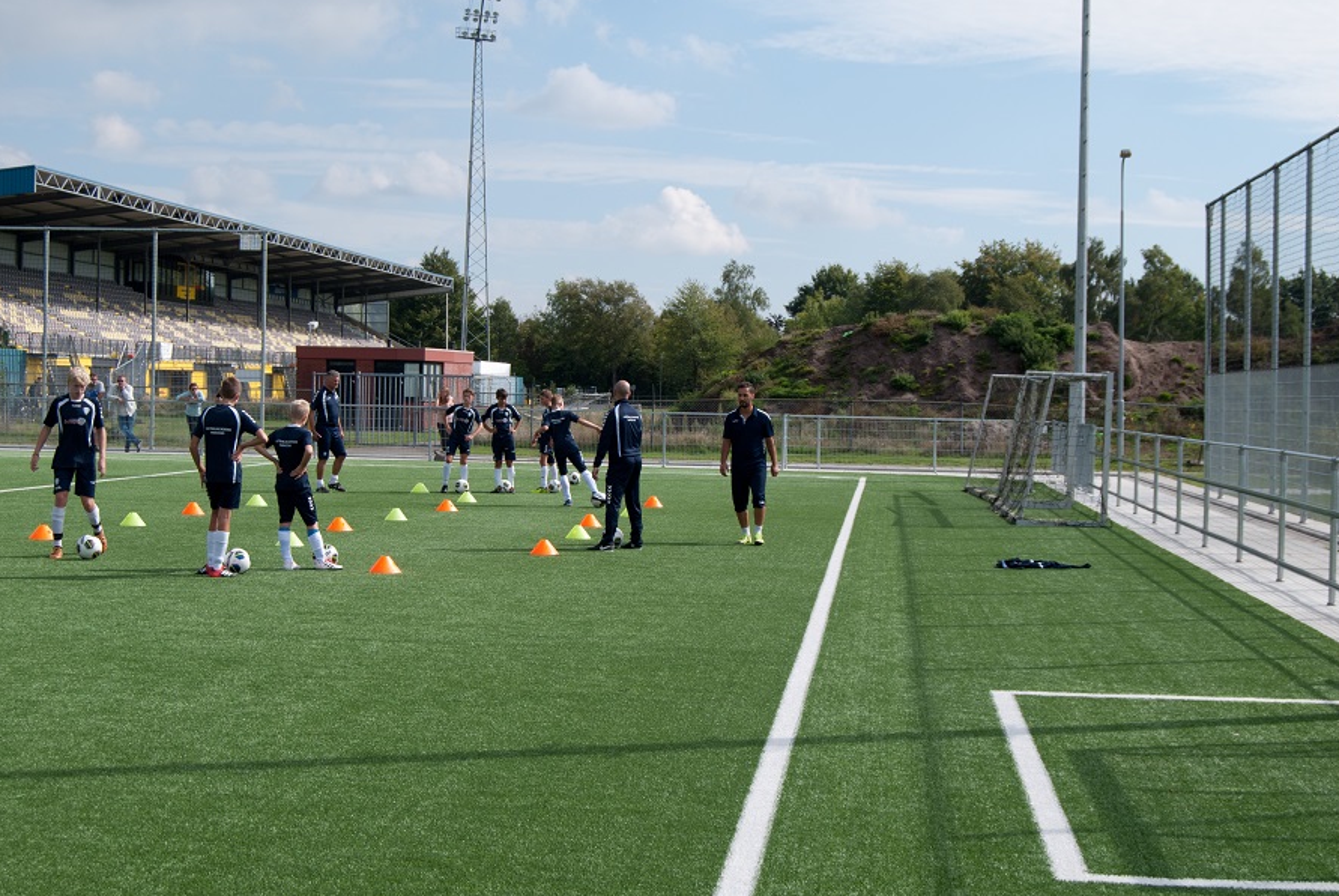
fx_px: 2383
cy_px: 422
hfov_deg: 31.4
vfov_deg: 21.3
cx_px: 669
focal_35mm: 64
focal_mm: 38
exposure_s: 1/250
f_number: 8
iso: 100
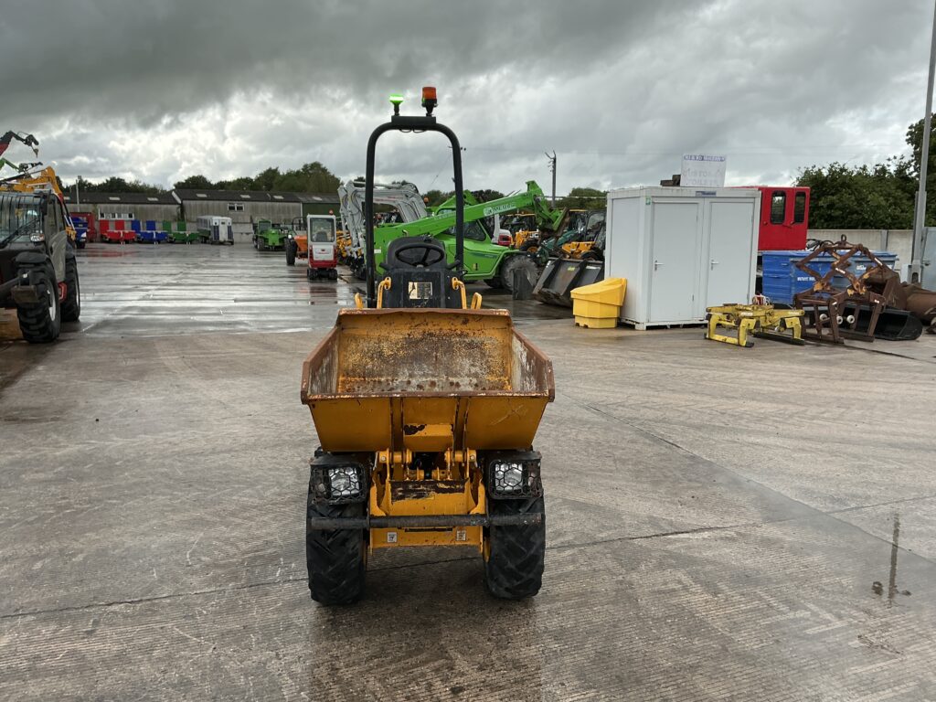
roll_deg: +0.6
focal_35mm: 28
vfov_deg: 49.7
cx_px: 468
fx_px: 757
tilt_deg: -8.2
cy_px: 351
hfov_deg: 63.4
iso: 25
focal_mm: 3
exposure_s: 1/792
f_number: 1.8
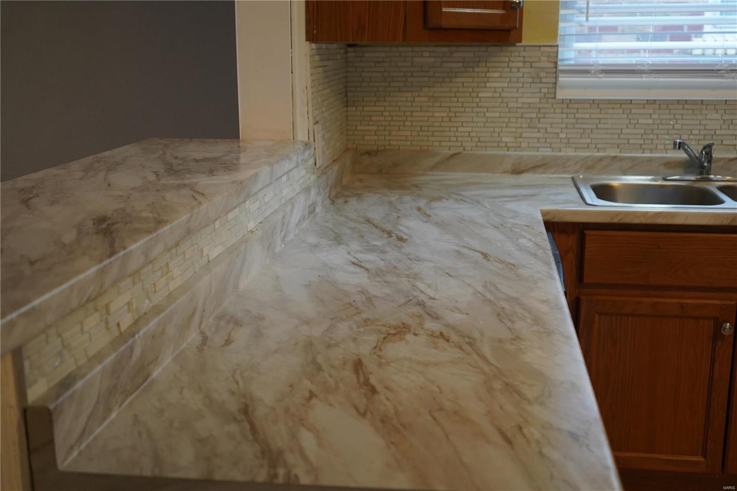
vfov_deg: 32.6
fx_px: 839
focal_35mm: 41
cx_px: 368
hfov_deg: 47.4
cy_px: 246
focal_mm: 41
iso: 2500
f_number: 4.5
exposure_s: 1/160
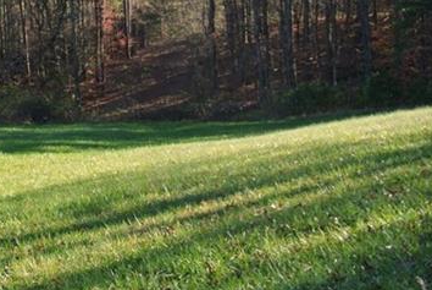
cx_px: -171
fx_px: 937
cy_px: 143
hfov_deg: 22.4
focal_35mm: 78
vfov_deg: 17.5
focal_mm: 10
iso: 100
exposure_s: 1/250
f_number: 4
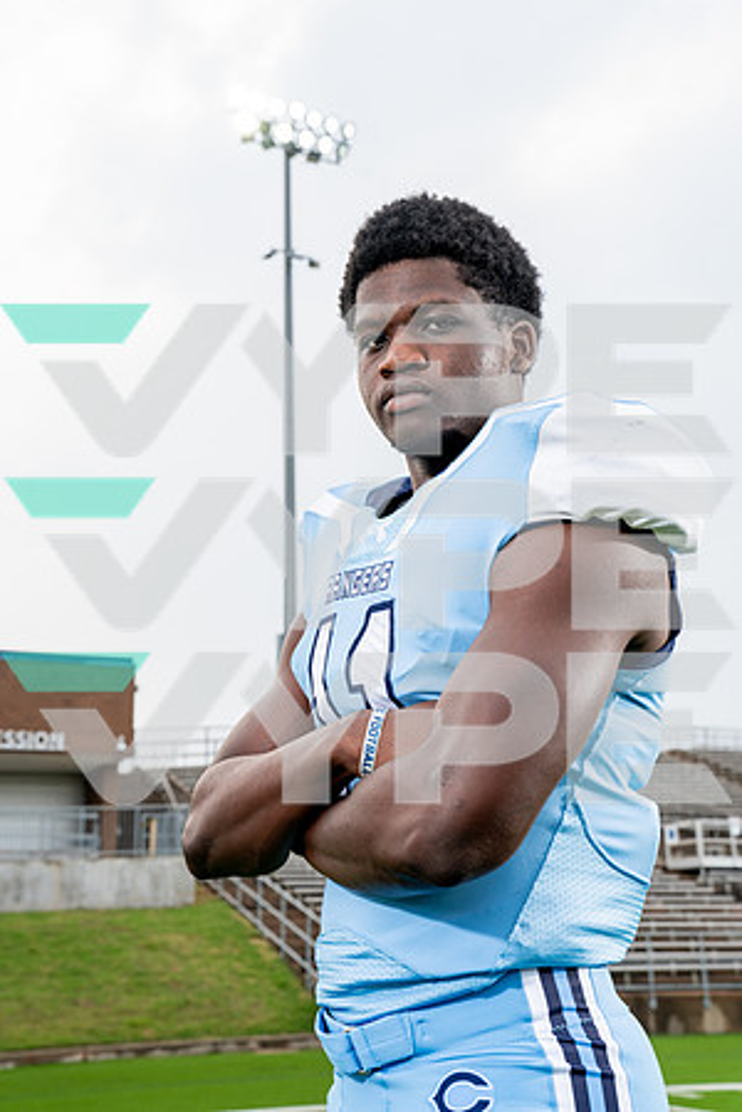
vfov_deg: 44.5
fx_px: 1360
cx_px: 371
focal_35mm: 44
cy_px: 556
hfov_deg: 30.5
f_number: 6.3
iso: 160
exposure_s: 1/250
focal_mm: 44
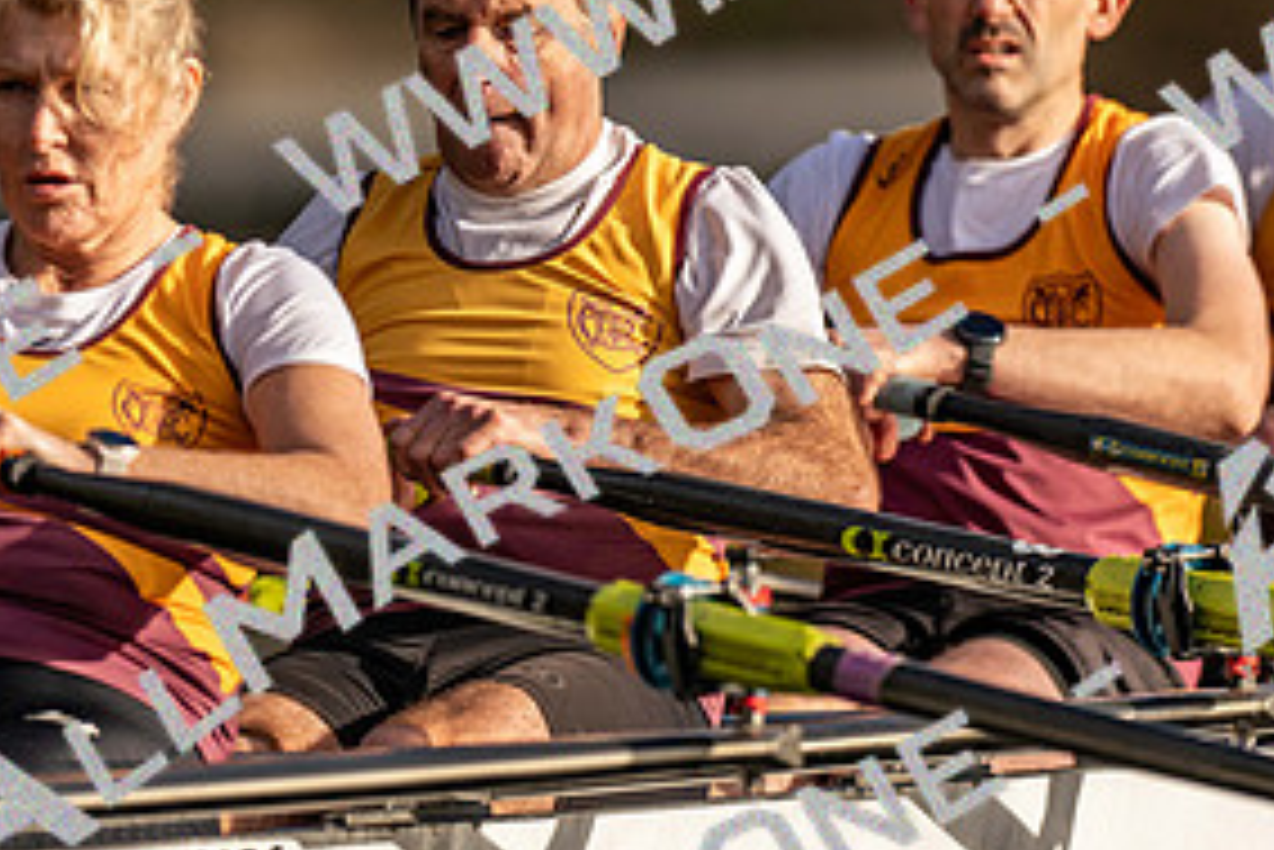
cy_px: 227
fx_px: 43549
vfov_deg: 1.1
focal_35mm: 1230
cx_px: 833
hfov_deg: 1.7
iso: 250
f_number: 4
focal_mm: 600
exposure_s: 1/2500
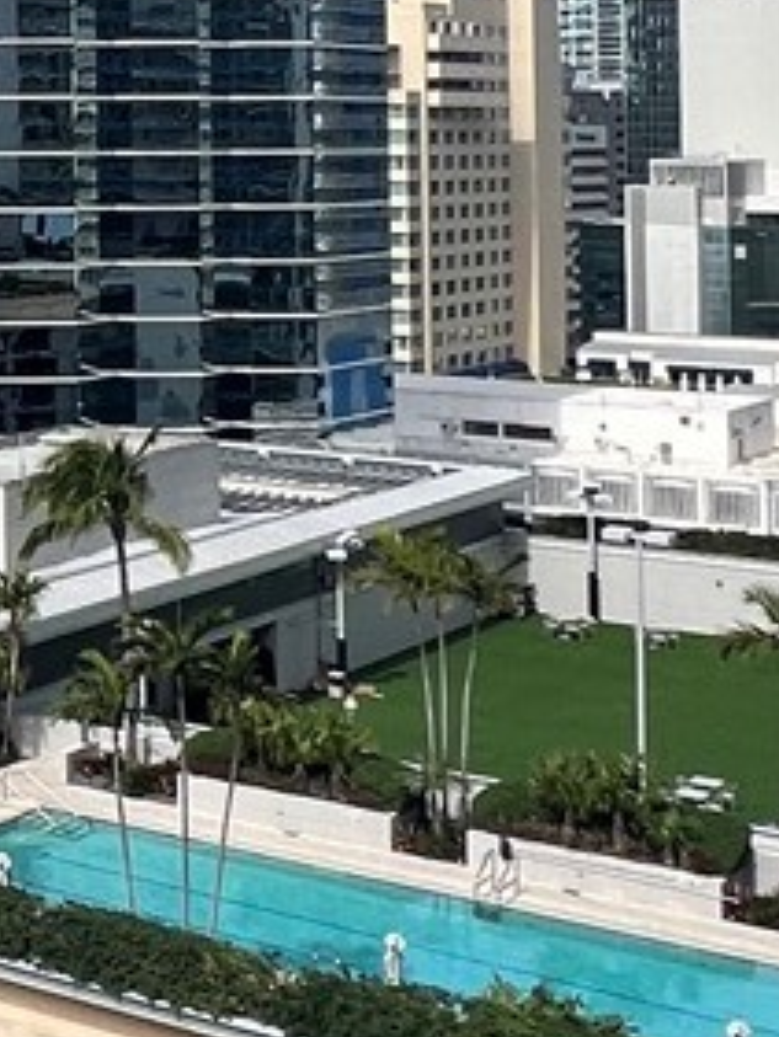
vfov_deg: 25.4
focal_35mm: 74
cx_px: -539
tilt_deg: +1.6
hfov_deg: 17.1
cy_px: 66
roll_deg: +0.4
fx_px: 2219
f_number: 1.8
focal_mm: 1.57
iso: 32
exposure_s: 1/1340
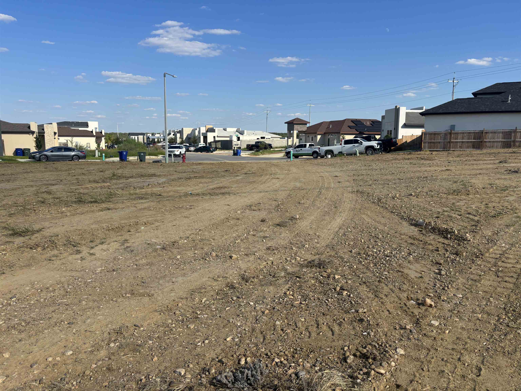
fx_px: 391
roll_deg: -0.2
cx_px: 260
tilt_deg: -10.1
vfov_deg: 53.1
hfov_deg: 67.3
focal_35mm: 26
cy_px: 196
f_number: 1.6
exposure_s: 1/3937
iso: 50
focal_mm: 5.96
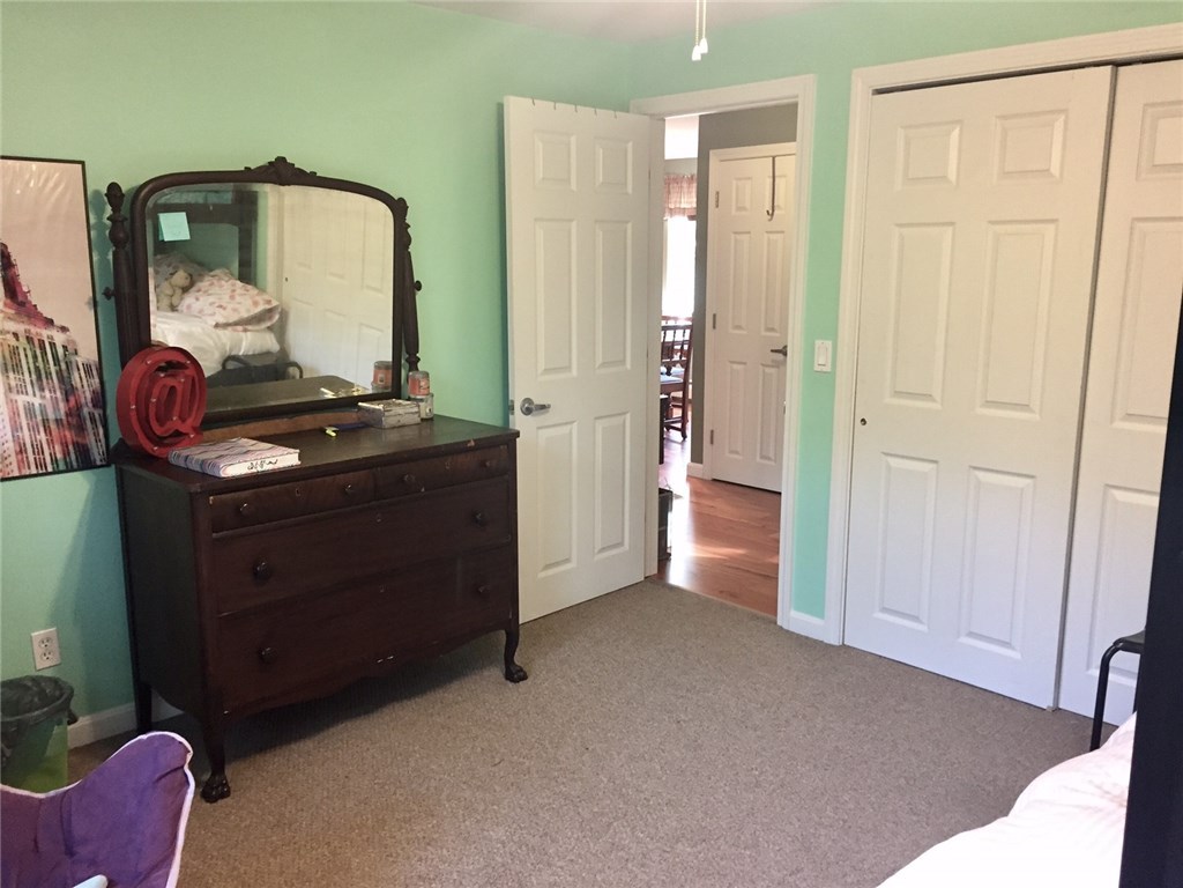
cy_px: 444
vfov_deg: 48.2
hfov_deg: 61.7
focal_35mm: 29
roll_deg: -0.2
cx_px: 592
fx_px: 991
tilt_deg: -12.2
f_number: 2.2
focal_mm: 4.15
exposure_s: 1/33
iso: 200
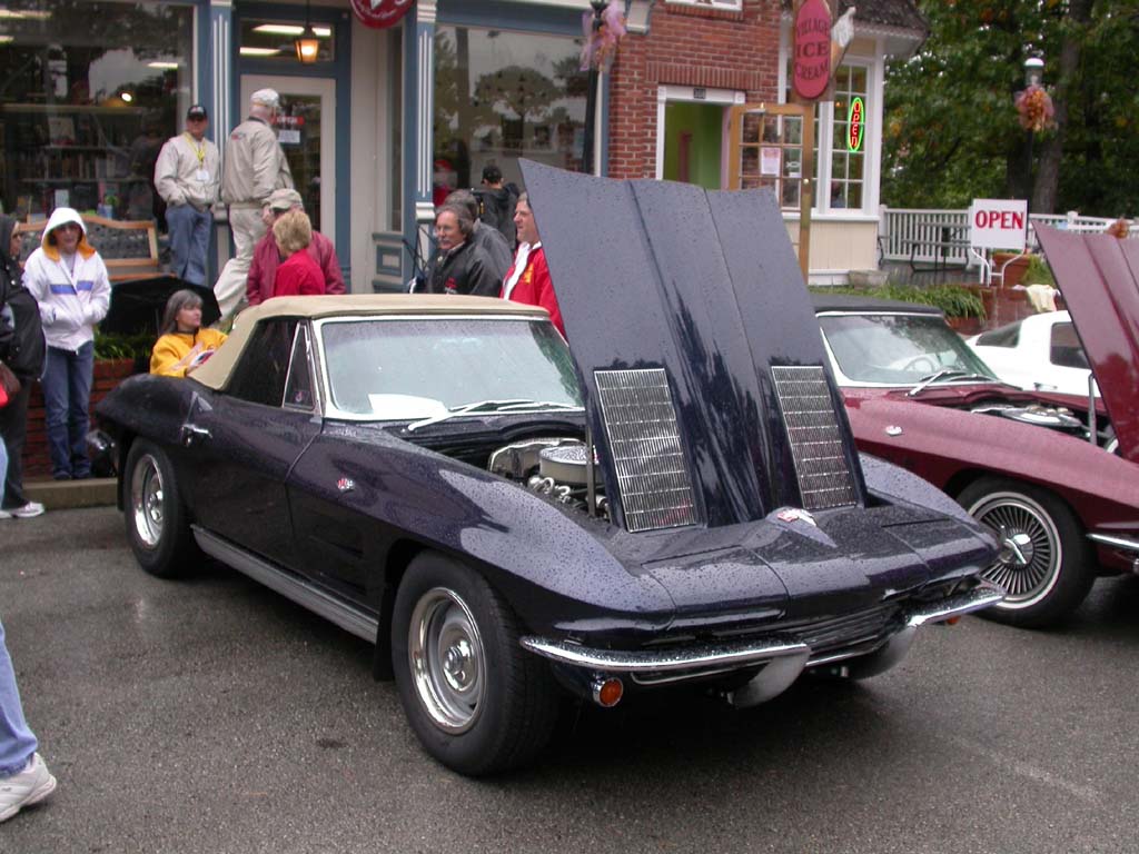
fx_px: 1250
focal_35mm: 38
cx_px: 570
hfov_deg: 49.0
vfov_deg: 37.7
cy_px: 427
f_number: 3.7
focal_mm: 7.85
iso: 100
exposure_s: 1/116
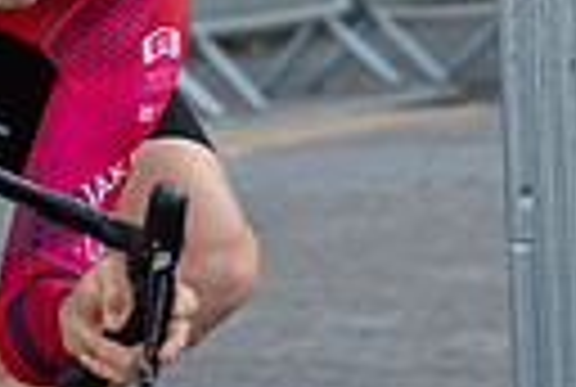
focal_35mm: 779
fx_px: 12493
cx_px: 106
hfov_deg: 2.6
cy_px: 479
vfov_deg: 1.8
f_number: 3.2
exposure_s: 1/800
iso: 500
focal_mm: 70
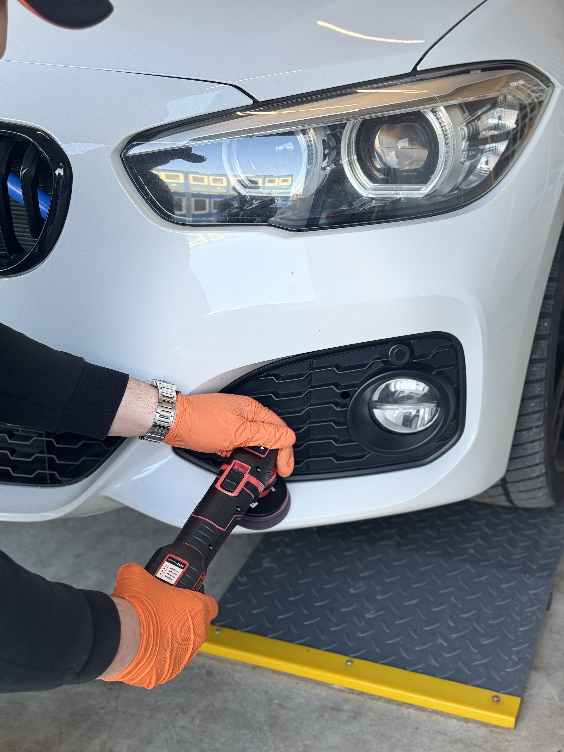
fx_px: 1043
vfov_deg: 39.7
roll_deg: +1.1
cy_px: 376
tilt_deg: -19.6
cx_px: 282
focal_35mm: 48
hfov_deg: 30.3
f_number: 1.78
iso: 100
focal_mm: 6.76
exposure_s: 1/82
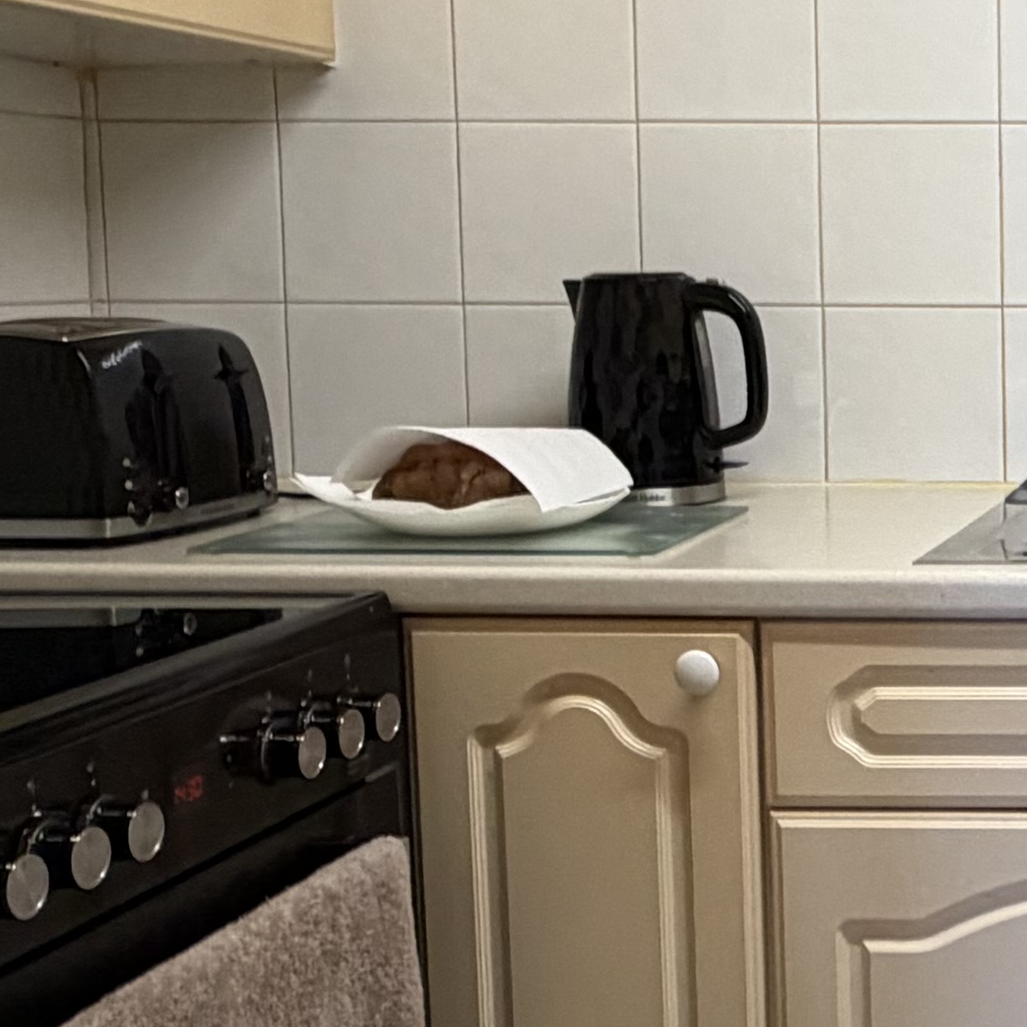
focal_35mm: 61
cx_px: 1327
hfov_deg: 24.6
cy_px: 458
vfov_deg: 28.1
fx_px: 2048
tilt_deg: -6.6
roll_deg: +0.7
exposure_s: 1/50
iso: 200
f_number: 2.2
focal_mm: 2.22
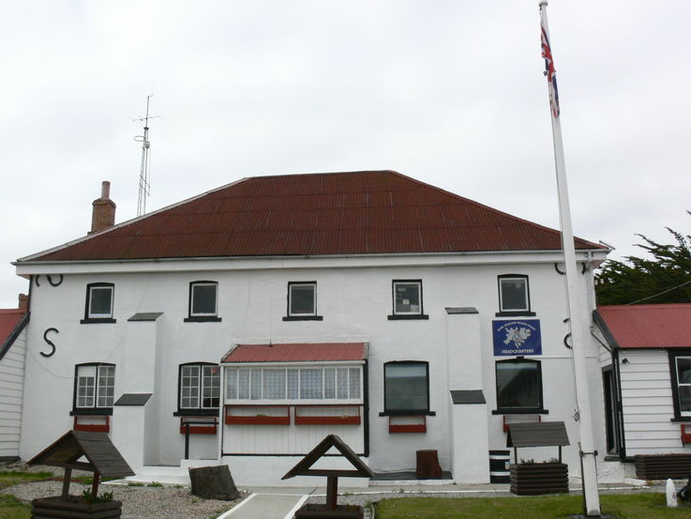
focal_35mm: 38
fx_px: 759
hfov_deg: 48.9
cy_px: 272
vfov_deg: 37.7
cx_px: 317
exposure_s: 1/125
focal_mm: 7.4
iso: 100
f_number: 10
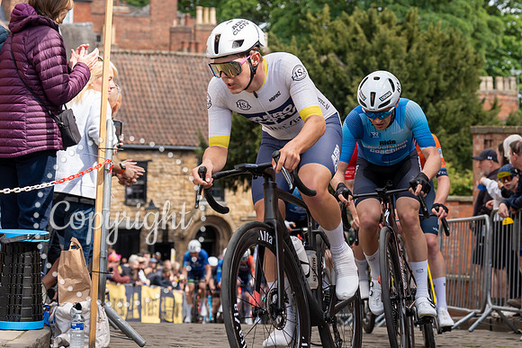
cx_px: 422
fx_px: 1641
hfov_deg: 17.9
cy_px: 67
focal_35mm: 113
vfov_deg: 12.1
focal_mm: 70
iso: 400
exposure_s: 1/1000
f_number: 5
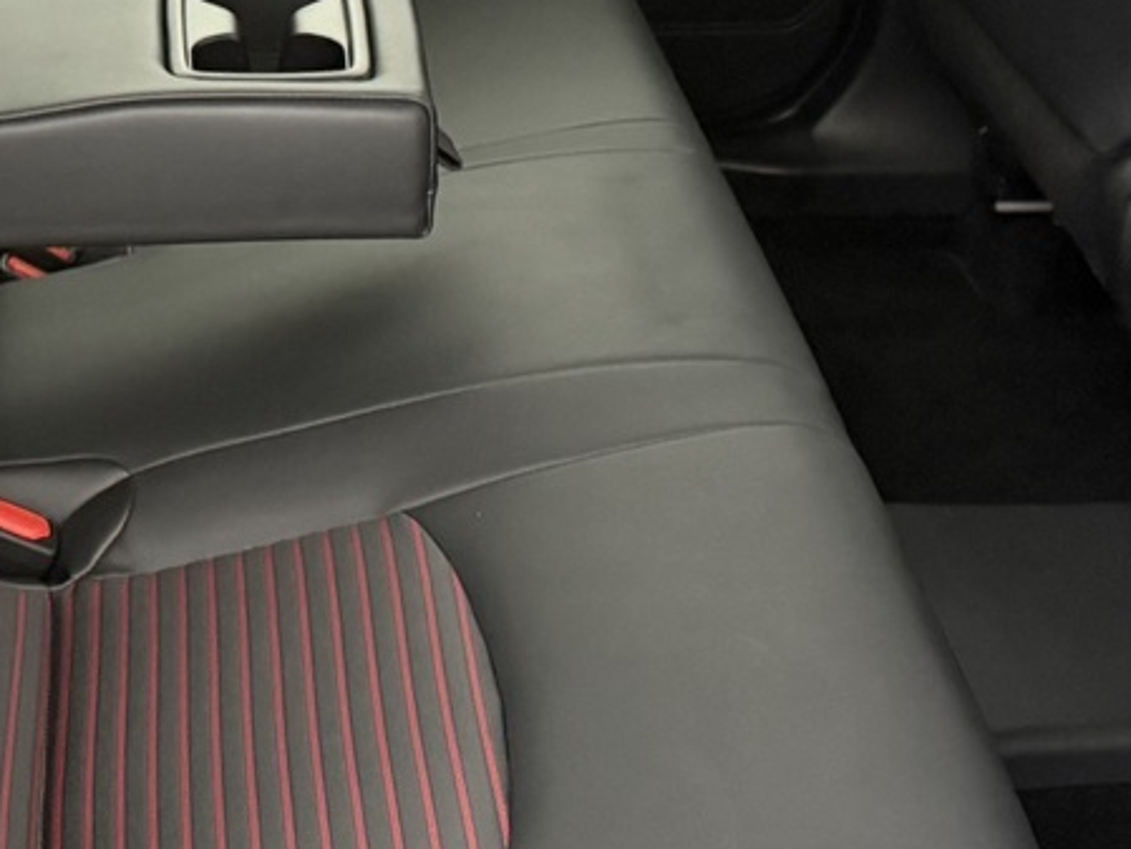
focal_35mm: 77
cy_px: 156
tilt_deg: -24.6
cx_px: 123
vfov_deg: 18.9
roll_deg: +1.6
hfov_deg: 24.6
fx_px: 2516
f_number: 1.78
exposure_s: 1/33
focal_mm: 6.76
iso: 800
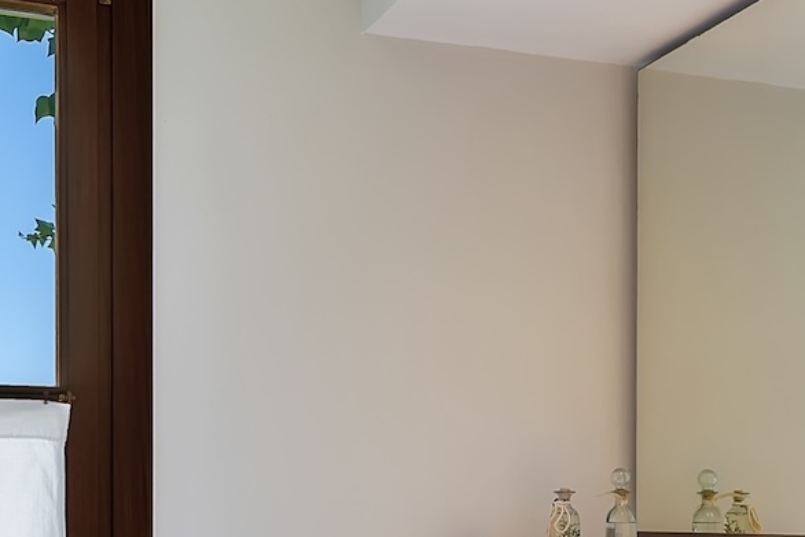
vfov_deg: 20.5
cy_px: 545
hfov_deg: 31.4
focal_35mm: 64
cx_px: 438
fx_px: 1431
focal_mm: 10
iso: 200
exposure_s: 1/60
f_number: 8
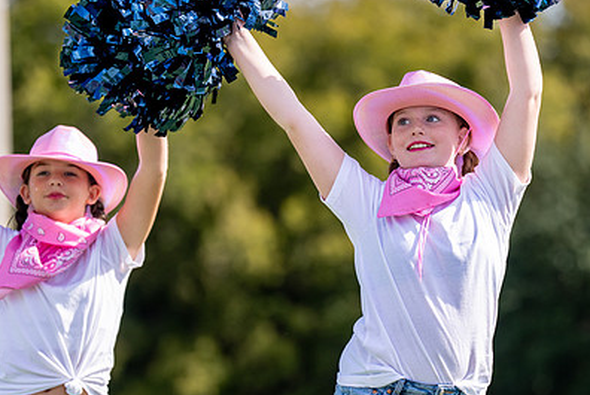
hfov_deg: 7.6
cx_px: 414
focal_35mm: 271
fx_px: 4446
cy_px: 241
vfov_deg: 5.1
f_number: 2.8
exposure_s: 1/4000
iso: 250
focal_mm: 150
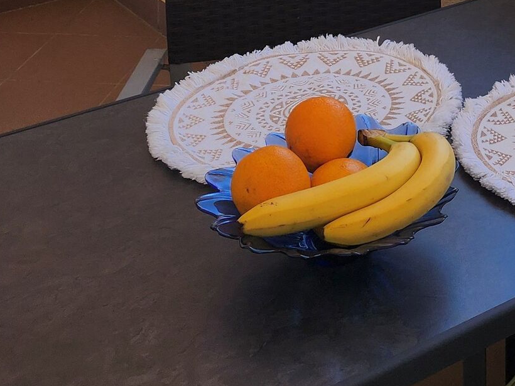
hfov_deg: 22.8
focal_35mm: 82
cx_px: 529
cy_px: -117
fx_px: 1220
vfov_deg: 16.9
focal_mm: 5
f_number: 1.8
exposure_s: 1/2010
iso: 50
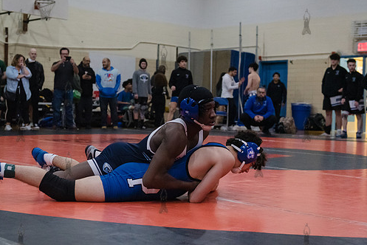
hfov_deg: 35.6
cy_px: 129
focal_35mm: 56
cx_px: 163
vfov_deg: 24.2
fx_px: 571
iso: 8000
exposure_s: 1/400
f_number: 3.2
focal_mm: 48
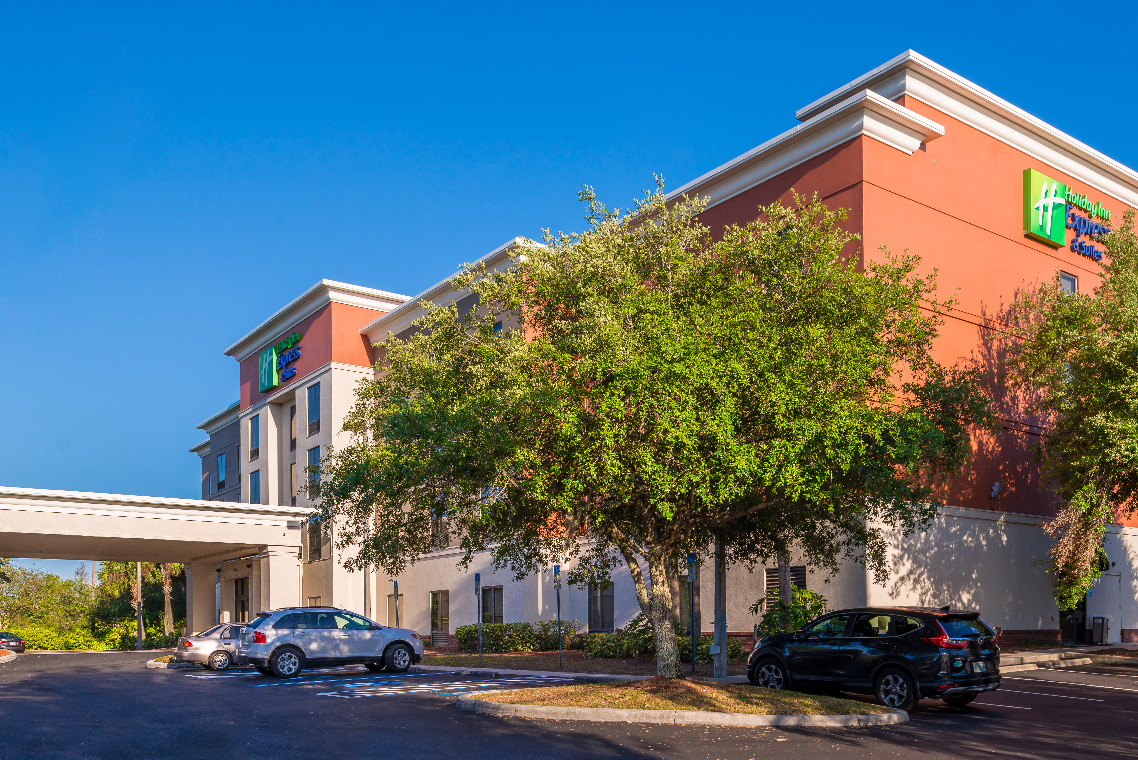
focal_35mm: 32
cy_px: 322
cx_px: 609
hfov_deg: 58.6
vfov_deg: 41.0
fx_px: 1012
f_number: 7.1
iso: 100
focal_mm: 24
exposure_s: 1/320
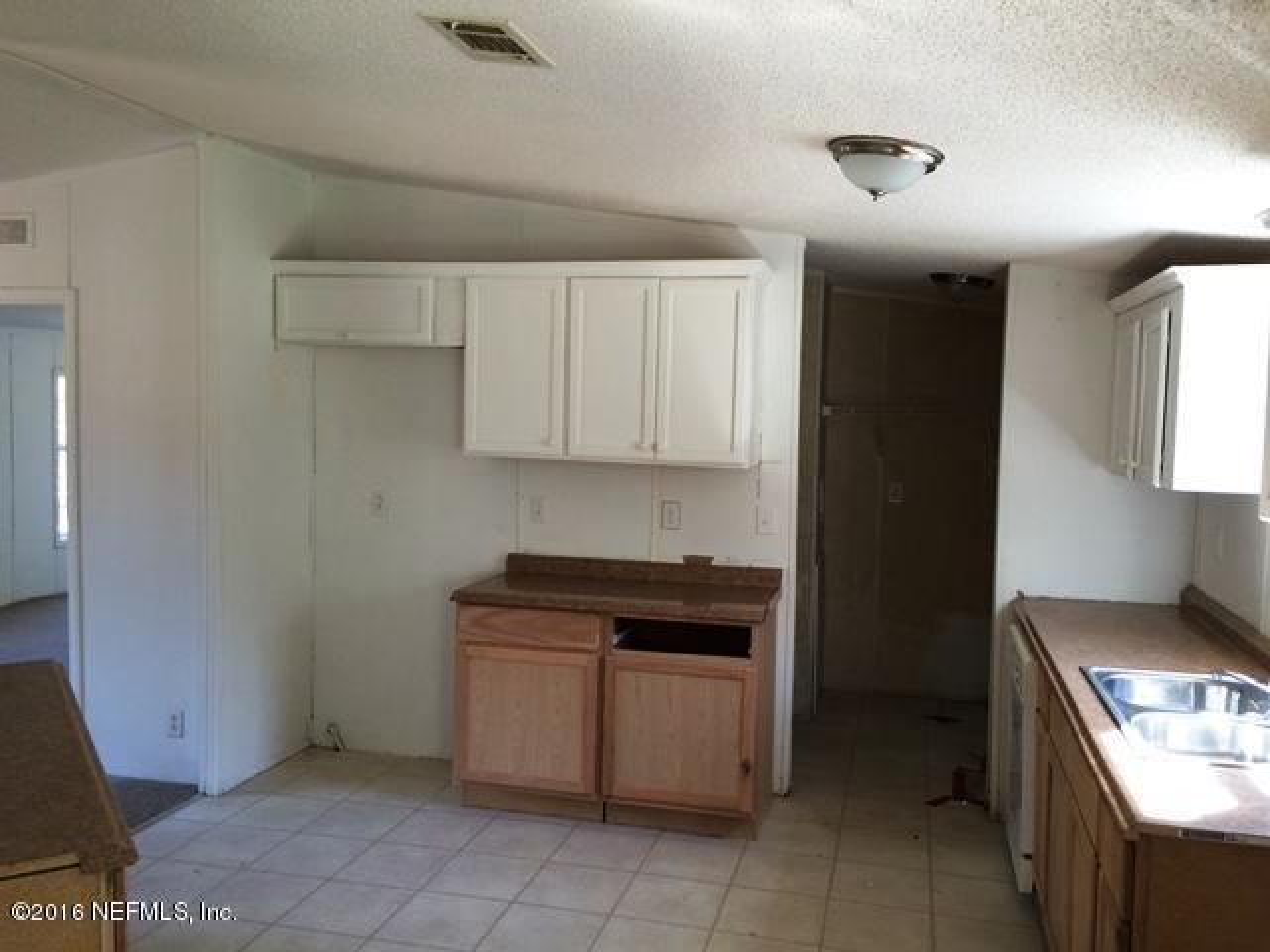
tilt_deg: -5.9
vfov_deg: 48.2
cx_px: 635
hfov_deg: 61.7
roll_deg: -0.8
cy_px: 476
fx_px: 1064
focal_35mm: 29
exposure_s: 1/40
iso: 40
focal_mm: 4.15
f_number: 2.2
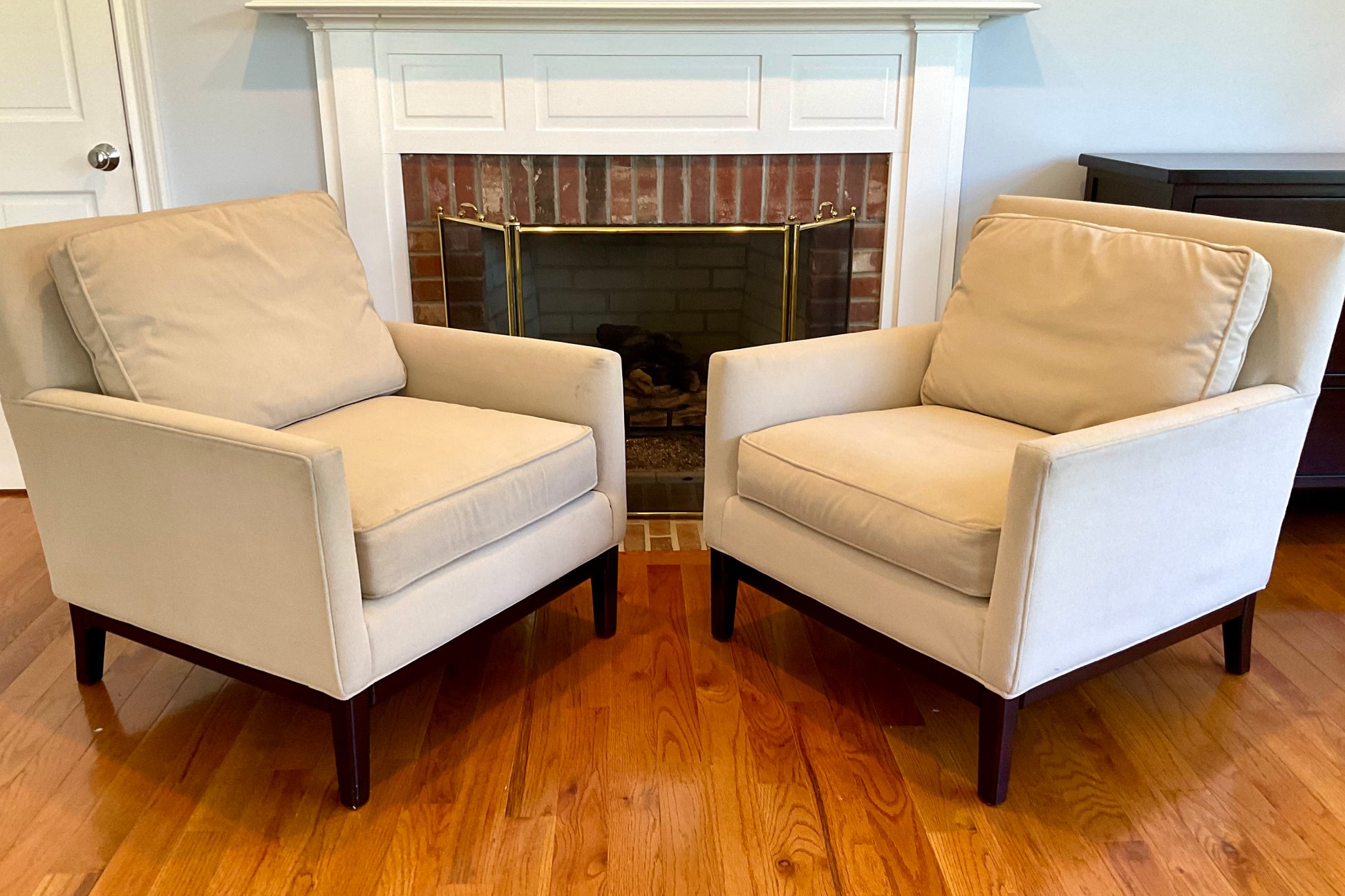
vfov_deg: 42.3
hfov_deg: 60.3
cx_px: 669
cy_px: 475
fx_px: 1158
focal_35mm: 31
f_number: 1.8
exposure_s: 1/60
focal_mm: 3
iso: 80
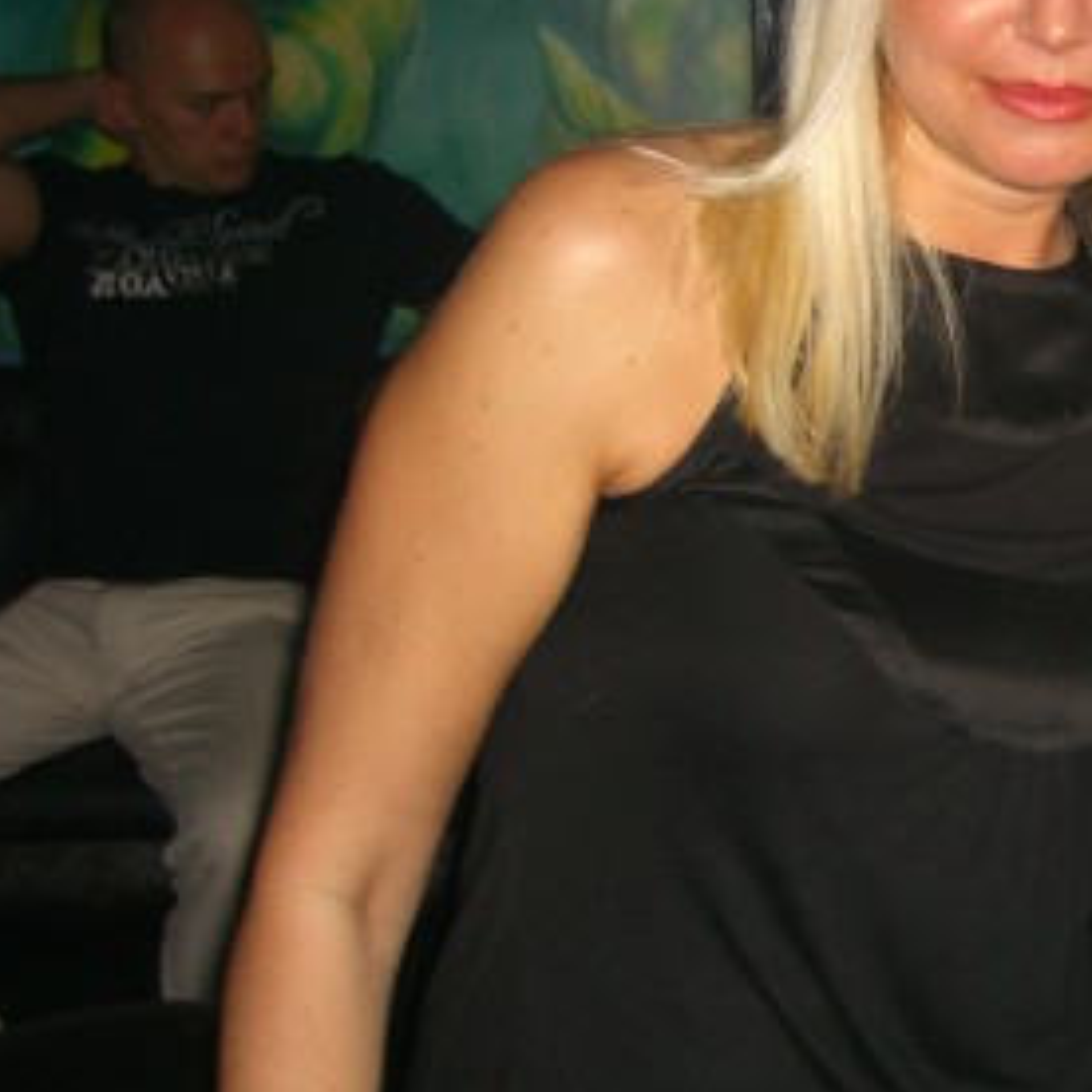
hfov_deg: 22.6
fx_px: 2605
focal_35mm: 73
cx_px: 1143
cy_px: 376
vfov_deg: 23.6
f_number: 2.8
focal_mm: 7.9
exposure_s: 1/60
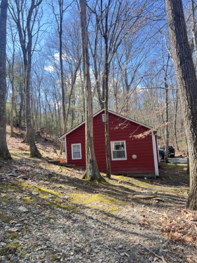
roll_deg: +4.2
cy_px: 132
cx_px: 98
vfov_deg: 67.3
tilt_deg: +4.5
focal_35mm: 26
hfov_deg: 53.1
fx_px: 197
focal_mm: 5.7
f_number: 1.5
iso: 50
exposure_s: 1/427
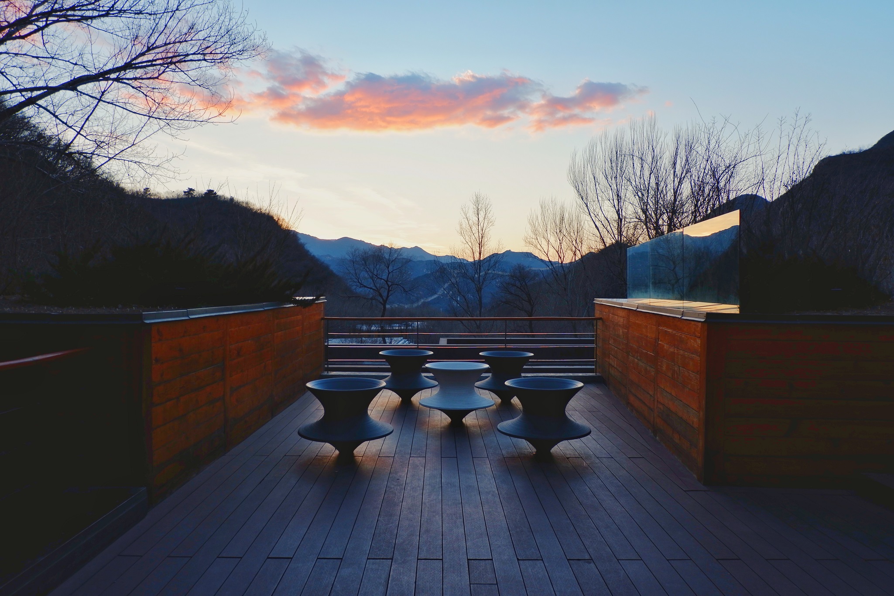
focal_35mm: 24
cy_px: 298
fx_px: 596
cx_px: 447
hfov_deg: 73.7
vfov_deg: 53.1
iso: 200
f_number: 4
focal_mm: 16
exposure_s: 1/140
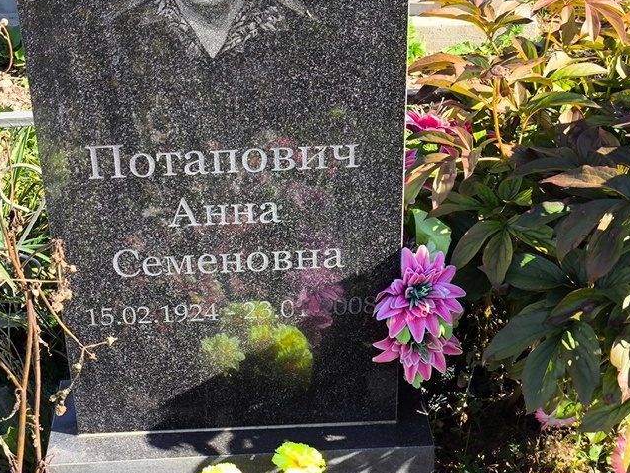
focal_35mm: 63
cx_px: 244
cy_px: 190
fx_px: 1147
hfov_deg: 30.6
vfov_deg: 23.3
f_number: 1.7
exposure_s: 1/550
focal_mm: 4.71
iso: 50
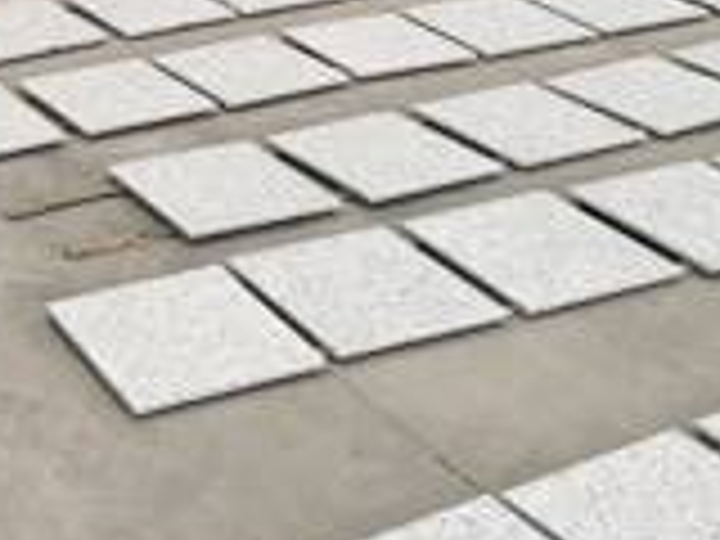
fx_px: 1581
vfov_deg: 18.2
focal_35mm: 76
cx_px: -54
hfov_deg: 24.1
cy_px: -137
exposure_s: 1/50
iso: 32
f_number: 2.2
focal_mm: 4.15
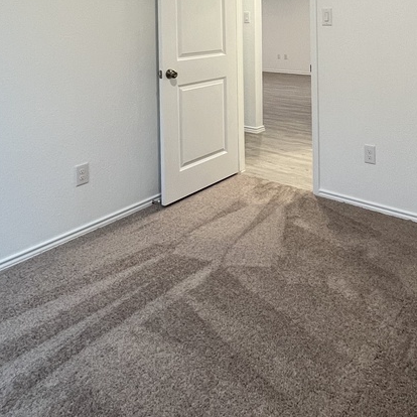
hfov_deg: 52.6
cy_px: 25
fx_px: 409
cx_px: 289
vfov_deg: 47.3
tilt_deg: +0.2
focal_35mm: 30
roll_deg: +1.8
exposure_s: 1/60
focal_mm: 1.57
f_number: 1.8
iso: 200
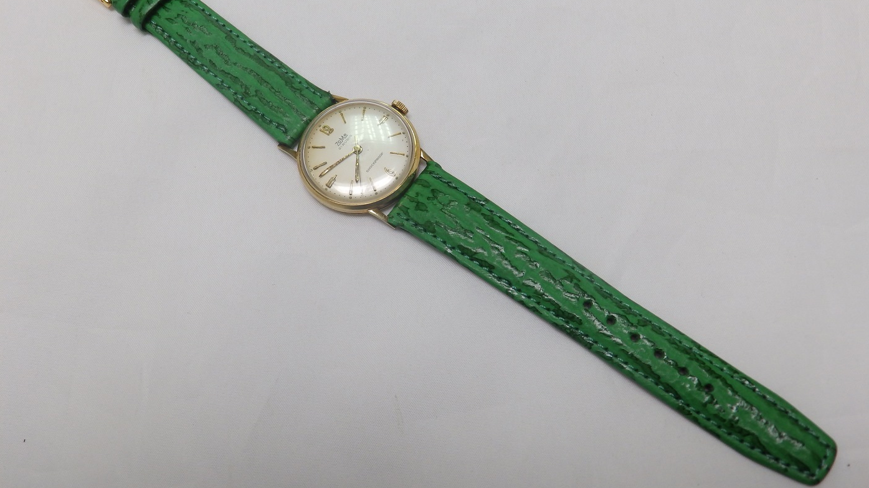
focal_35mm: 35
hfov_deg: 56.6
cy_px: 203
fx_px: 806
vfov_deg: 33.6
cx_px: 434
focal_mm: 5.7
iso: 125
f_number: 3.7
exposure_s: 1/30
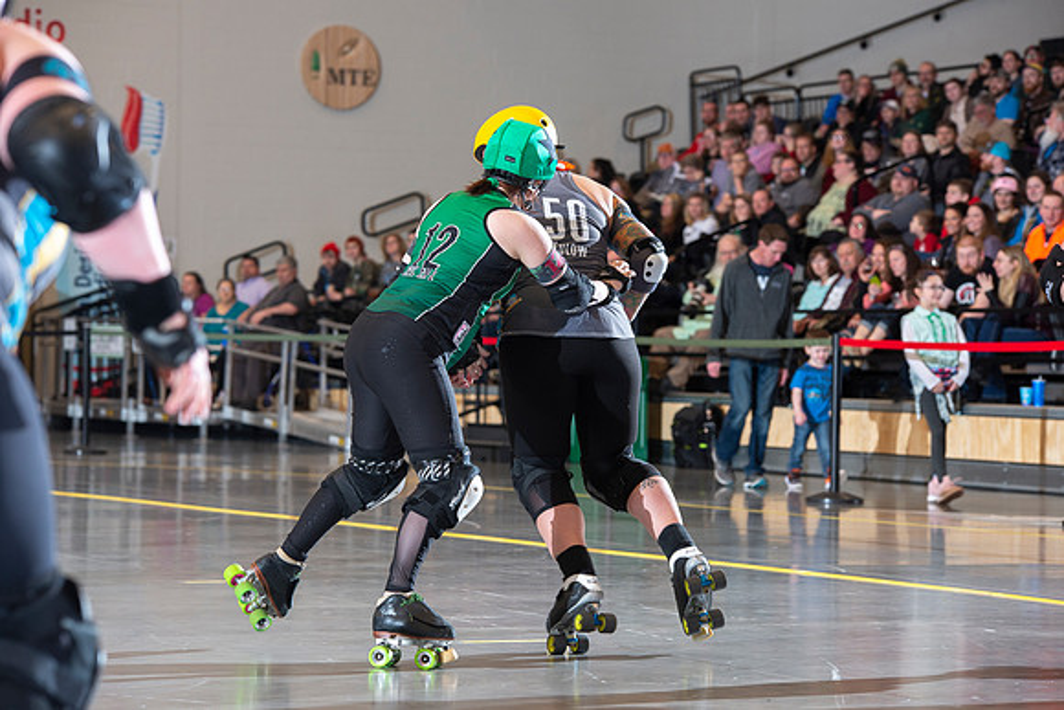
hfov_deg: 15.8
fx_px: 3843
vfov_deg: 10.6
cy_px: 355
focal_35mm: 130
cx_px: 532
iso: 640
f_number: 5.6
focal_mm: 130
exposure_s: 1/160
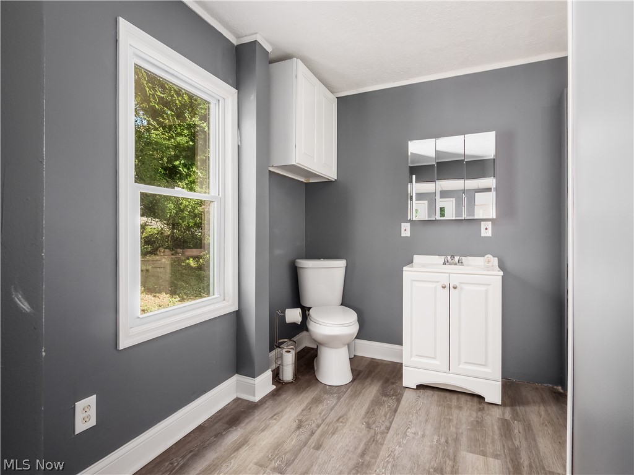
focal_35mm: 18
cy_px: 238
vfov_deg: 71.6
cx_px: 317
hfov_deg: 87.8
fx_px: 330
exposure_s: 1/50
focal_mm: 9
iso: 100
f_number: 8
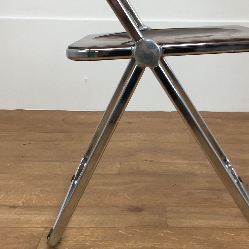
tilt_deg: -12.1
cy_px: 91
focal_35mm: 50
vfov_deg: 33.8
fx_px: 407
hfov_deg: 33.9
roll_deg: -1.0
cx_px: 149
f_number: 2.2
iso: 25
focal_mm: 4.15
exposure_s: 1/33
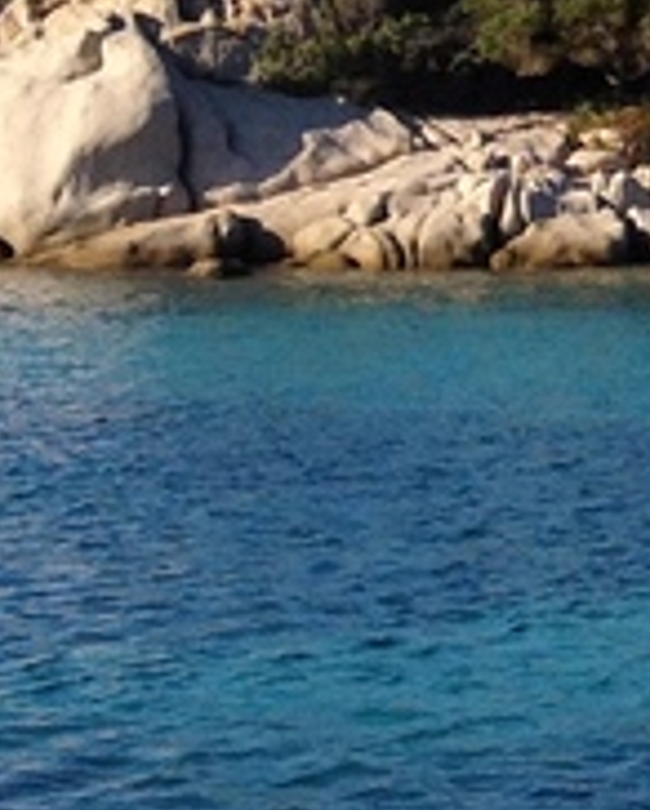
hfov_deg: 6.4
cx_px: 1781
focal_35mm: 225
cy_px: 0
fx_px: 5402
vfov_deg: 8.5
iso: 64
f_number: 2.4
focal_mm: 4.28
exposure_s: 1/1416
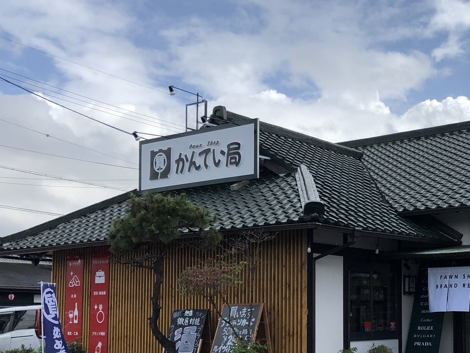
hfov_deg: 32.1
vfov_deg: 25.4
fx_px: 774
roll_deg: -0.6
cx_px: 425
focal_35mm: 57
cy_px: 258
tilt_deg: +5.3
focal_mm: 3.99
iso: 20
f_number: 1.8
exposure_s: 1/2404
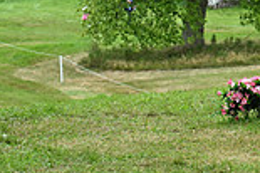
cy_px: -108
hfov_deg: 7.7
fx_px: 1890
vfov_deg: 5.2
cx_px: 428
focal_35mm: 262
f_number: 5.6
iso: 1000
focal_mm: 70
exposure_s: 1/1250
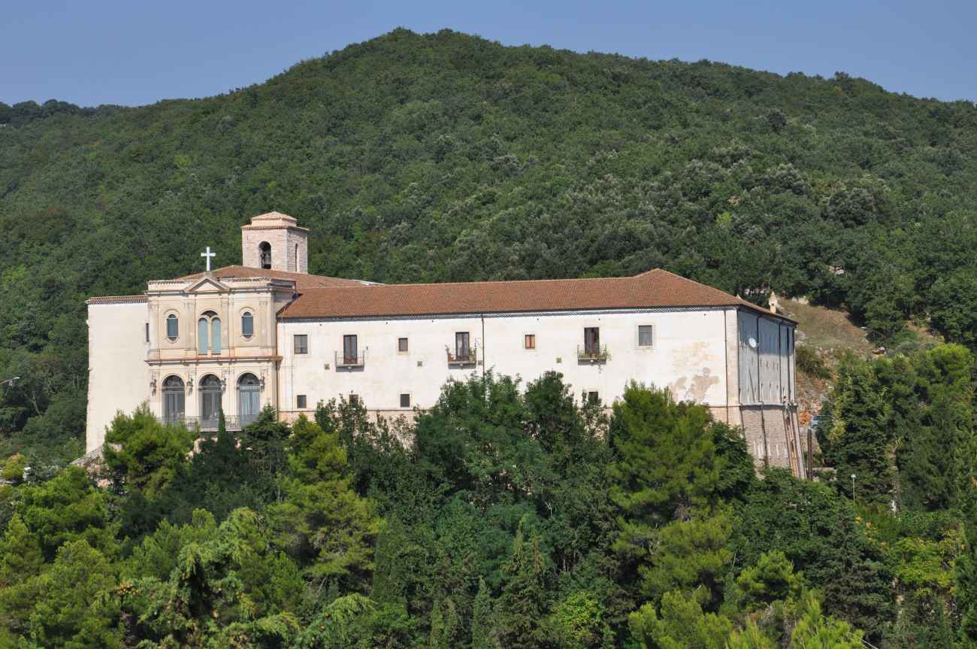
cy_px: 324
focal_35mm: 120
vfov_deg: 11.4
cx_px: 488
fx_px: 3252
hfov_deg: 17.1
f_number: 10
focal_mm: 80
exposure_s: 1/400
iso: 200
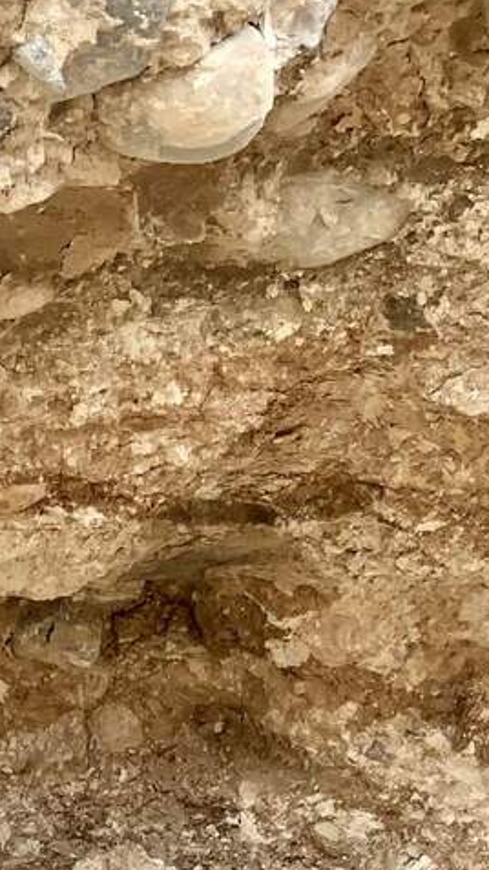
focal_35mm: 106
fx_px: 2446
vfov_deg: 18.3
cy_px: 1233
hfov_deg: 11.0
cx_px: -234
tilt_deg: -16.7
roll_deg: +0.2
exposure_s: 1/122
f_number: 1.8
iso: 16
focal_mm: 3
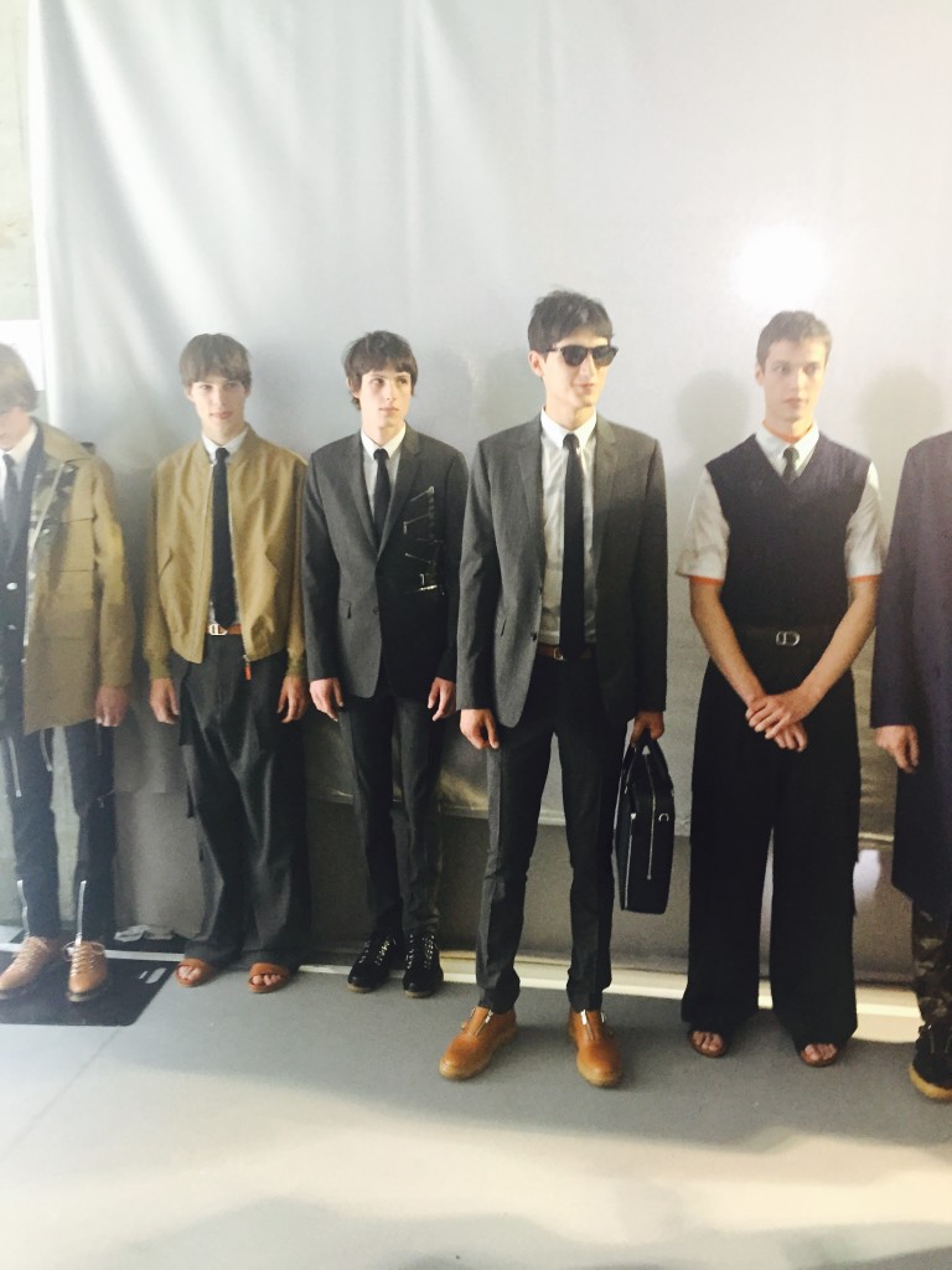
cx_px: 476
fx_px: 1063
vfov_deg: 61.7
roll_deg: -1.5
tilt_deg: -9.9
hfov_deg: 48.2
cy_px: 635
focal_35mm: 29
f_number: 2.2
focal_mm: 4.15
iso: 125
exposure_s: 1/30
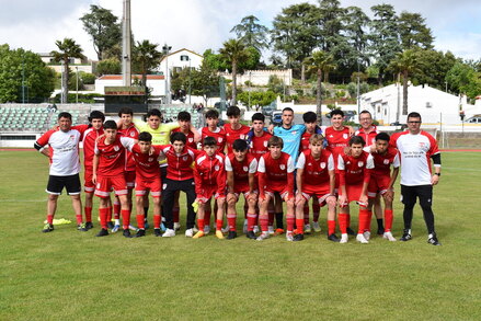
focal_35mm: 52
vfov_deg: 25.8
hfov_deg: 37.8
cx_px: 240
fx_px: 702
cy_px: 160
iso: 200
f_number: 10
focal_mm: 35
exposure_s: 1/400
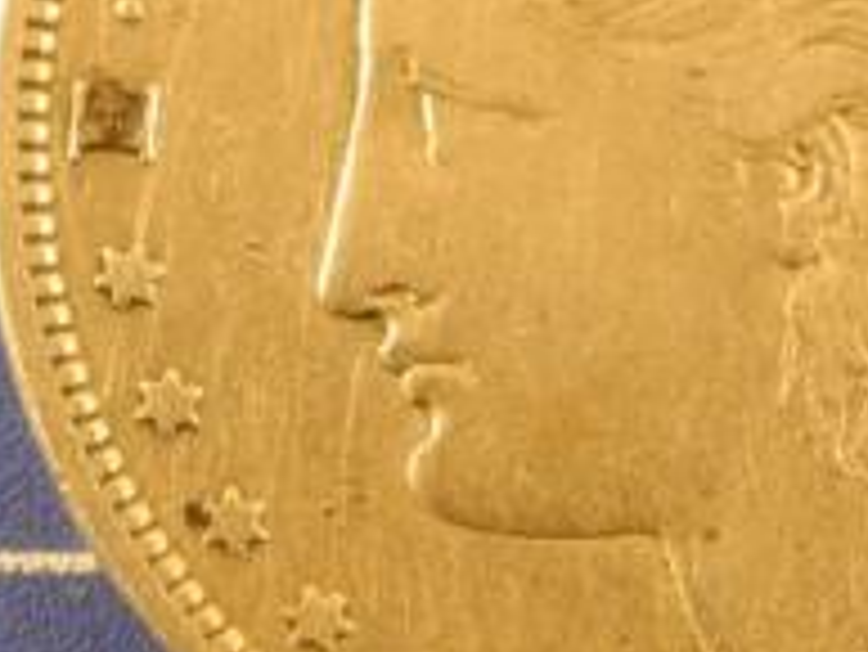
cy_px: 994
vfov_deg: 7.8
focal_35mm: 186
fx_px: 4667
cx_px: 166
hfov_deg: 10.6
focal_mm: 7.4
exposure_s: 1/32.4
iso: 100
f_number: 3.2
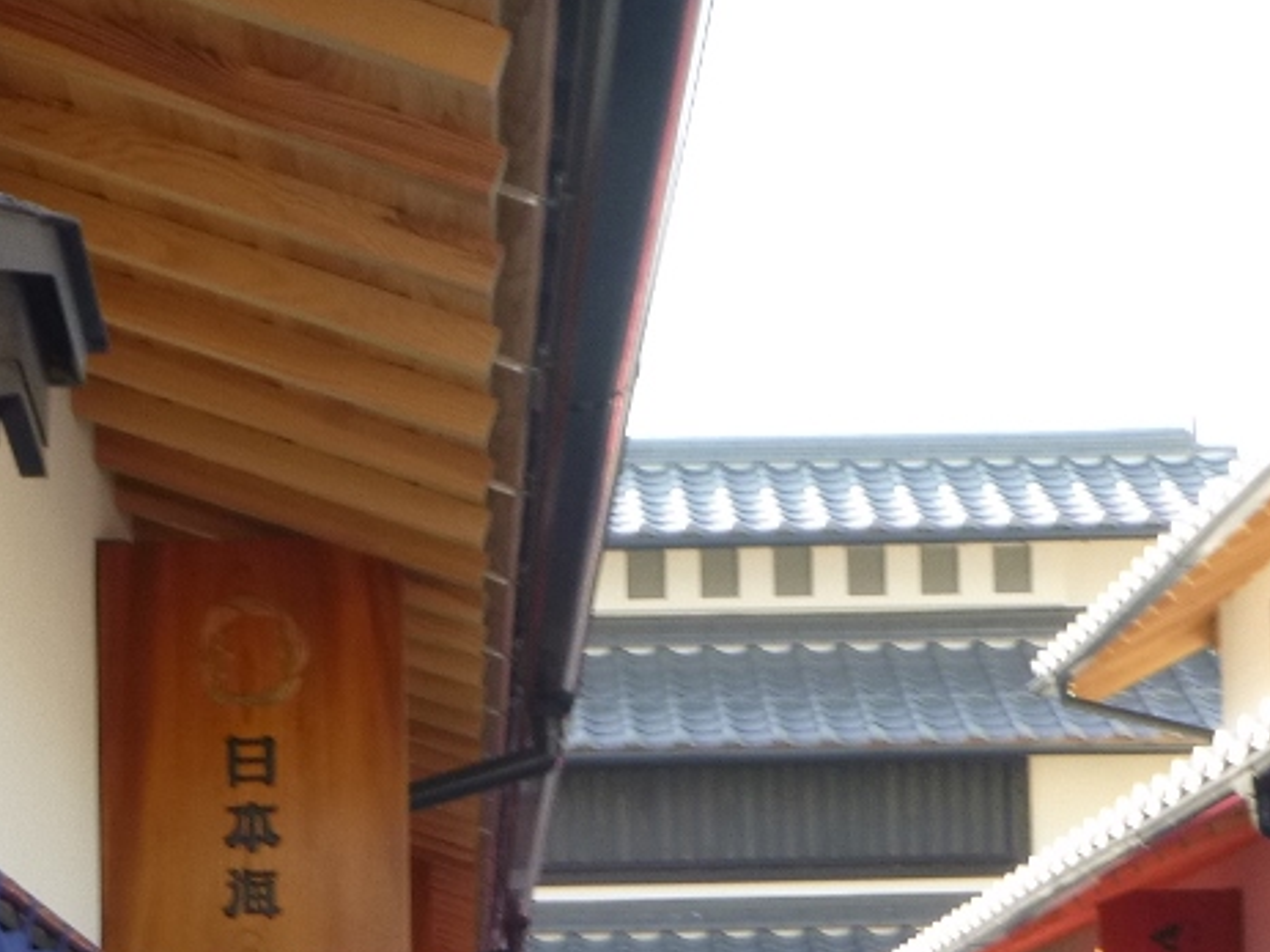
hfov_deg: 23.3
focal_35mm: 84
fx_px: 3081
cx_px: 743
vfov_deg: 17.2
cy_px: 941
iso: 125
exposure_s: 1/80
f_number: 4.5
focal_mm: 6.8
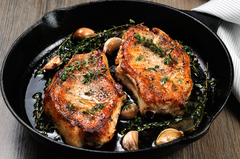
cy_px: 80
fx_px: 619
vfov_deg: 14.7
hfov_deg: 21.9
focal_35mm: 93
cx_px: 120
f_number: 11
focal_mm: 62
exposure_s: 1/60
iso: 200
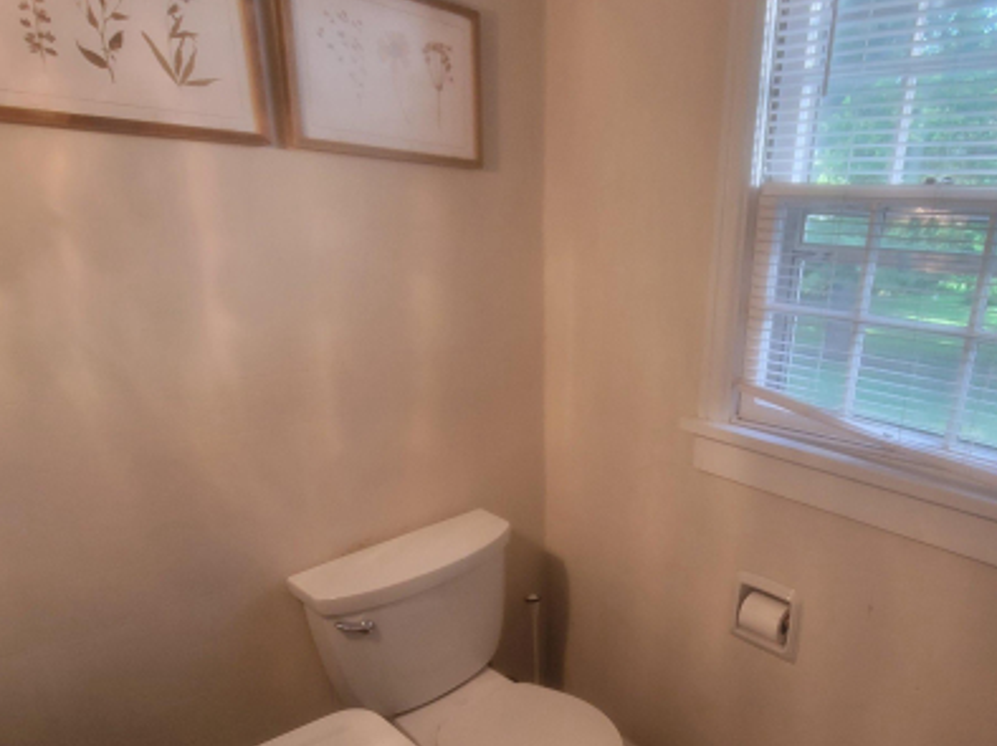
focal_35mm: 22
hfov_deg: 73.9
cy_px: 468
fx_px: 633
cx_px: 669
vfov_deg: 60.2
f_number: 2.2
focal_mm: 2.2
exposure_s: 1/60
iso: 250
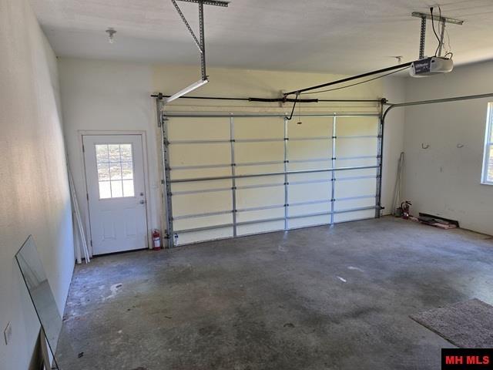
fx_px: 328
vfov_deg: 58.9
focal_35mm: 23
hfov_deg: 73.9
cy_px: 185
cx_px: 246
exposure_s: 1/120
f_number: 1.4
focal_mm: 6.5
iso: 100
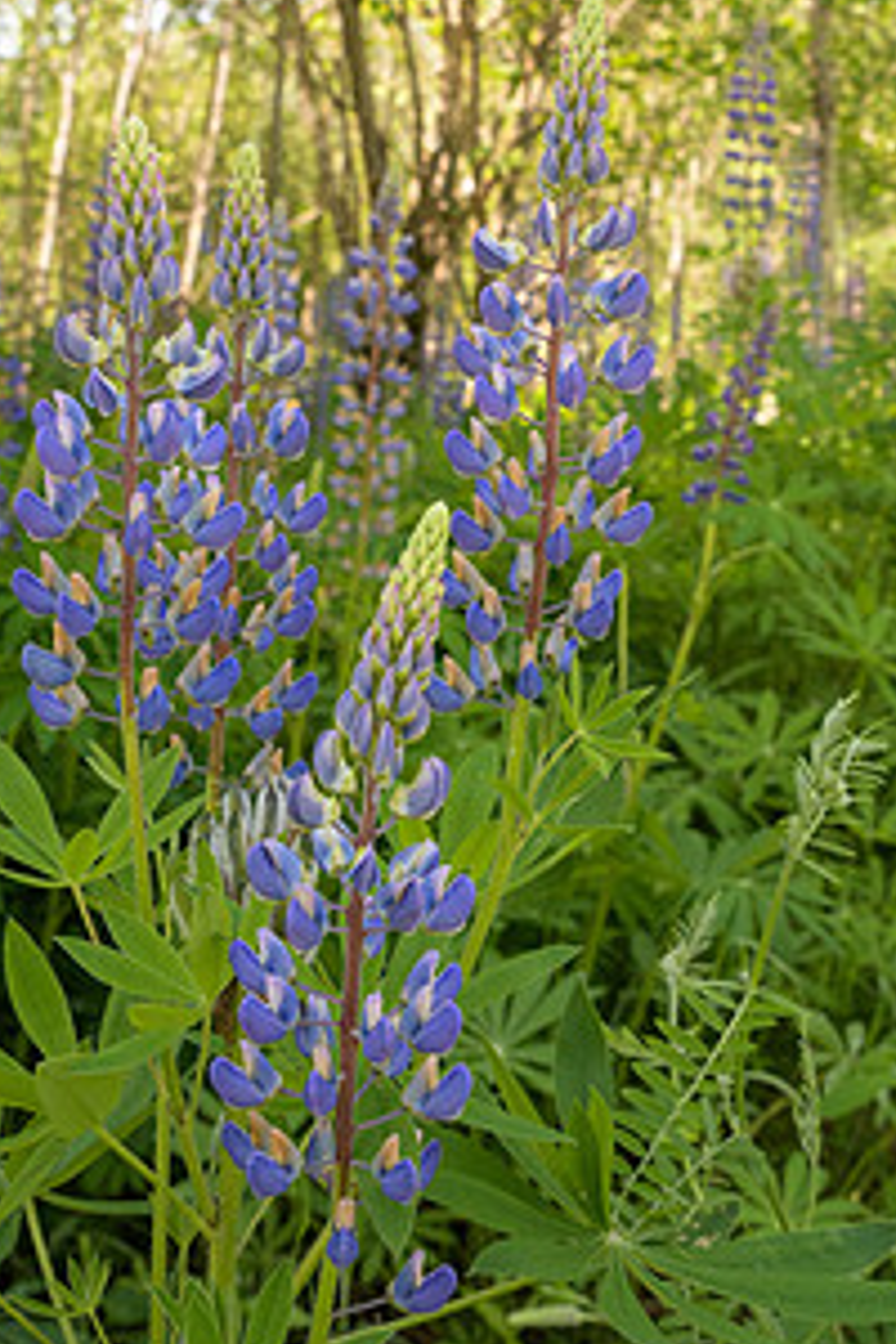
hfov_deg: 34.1
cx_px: 349
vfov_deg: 49.3
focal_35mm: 39
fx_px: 1456
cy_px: 797
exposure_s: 1/100
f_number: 8
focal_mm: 26
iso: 720
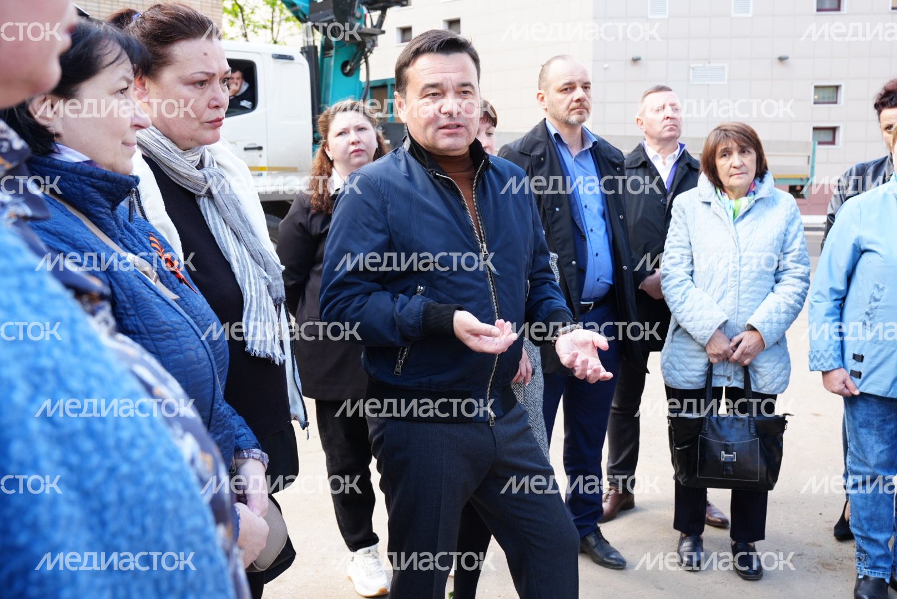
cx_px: 448
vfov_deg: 36.9
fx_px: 898
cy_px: 300
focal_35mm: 36
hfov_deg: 53.1
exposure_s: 1/100
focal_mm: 36
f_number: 6.3
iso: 400
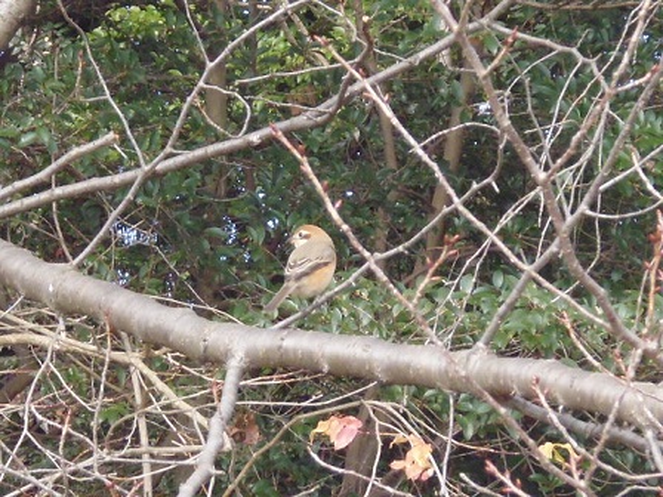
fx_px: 5171
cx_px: 332
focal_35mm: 270
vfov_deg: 5.5
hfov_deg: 7.3
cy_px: 248
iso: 400
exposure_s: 1/80
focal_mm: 21.5
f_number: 6.9
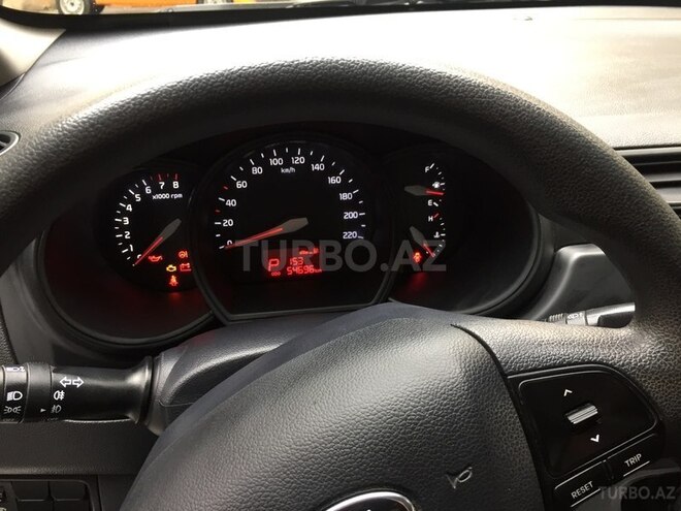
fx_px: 571
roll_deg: -4.2
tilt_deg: -25.9
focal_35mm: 29
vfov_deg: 48.2
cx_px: 340
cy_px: 256
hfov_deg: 61.7
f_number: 2.2
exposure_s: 1/33
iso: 50
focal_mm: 4.15
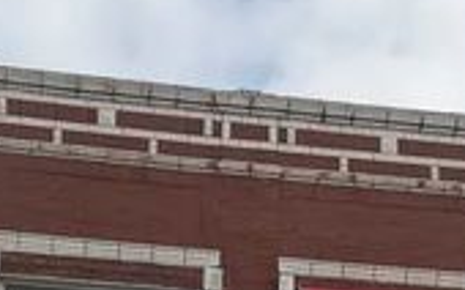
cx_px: 156
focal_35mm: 153
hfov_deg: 13.7
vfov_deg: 8.0
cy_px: 637
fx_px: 1938
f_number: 1.78
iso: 80
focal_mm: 6.76
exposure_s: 1/7353
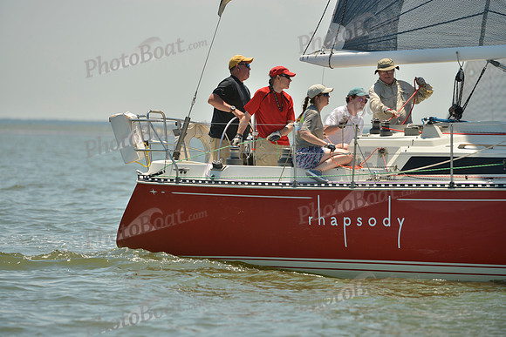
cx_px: 253
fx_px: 4217
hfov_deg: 6.9
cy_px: 168
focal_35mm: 300
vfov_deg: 4.6
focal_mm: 300
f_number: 5.6
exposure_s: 1/1250
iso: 200
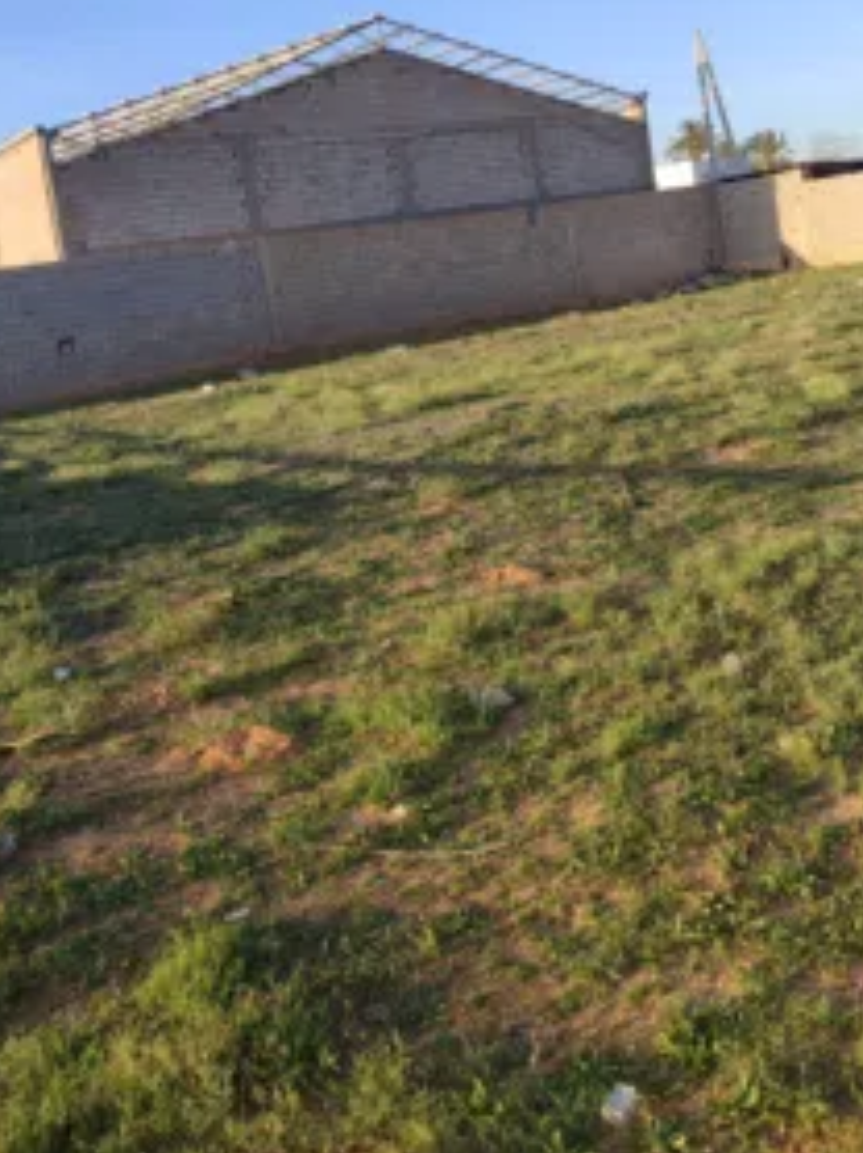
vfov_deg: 50.2
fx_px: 1199
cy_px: 361
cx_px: 411
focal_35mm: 36
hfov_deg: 39.6
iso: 50
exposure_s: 1/326
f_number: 1.89
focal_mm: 5.95
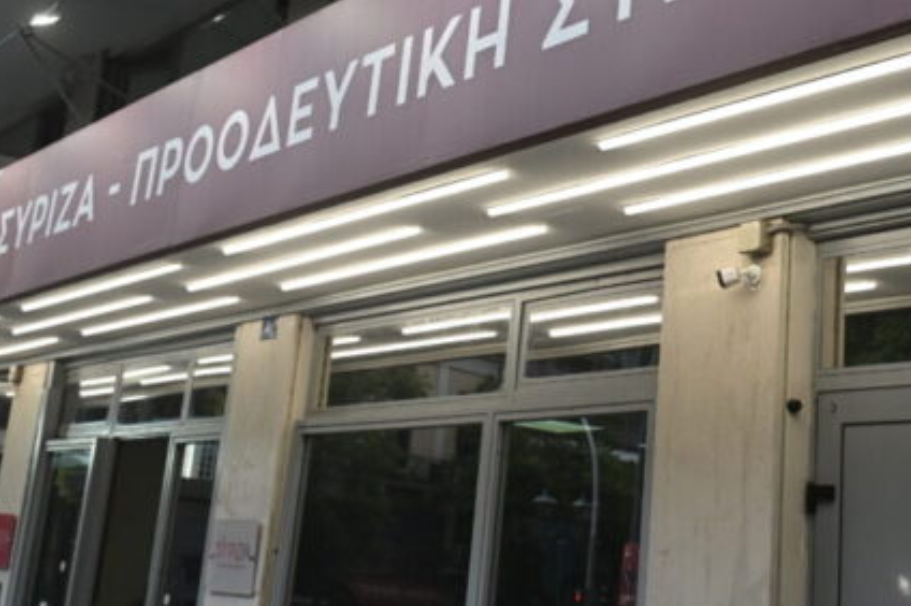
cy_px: 136
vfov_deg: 23.1
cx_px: 574
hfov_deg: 34.3
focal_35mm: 58
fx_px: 1467
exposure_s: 1/800
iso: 2500
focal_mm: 32
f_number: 5
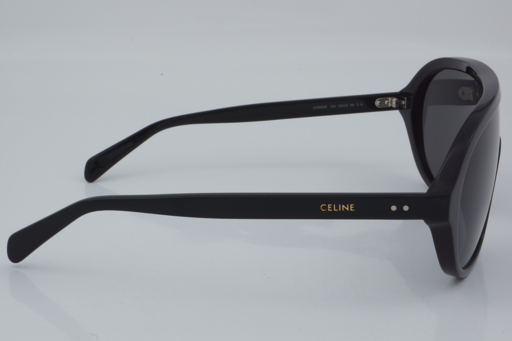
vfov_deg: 18.2
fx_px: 1067
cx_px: 256
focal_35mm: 75
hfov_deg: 27.0
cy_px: 170
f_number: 32
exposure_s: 1/4
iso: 100
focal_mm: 50
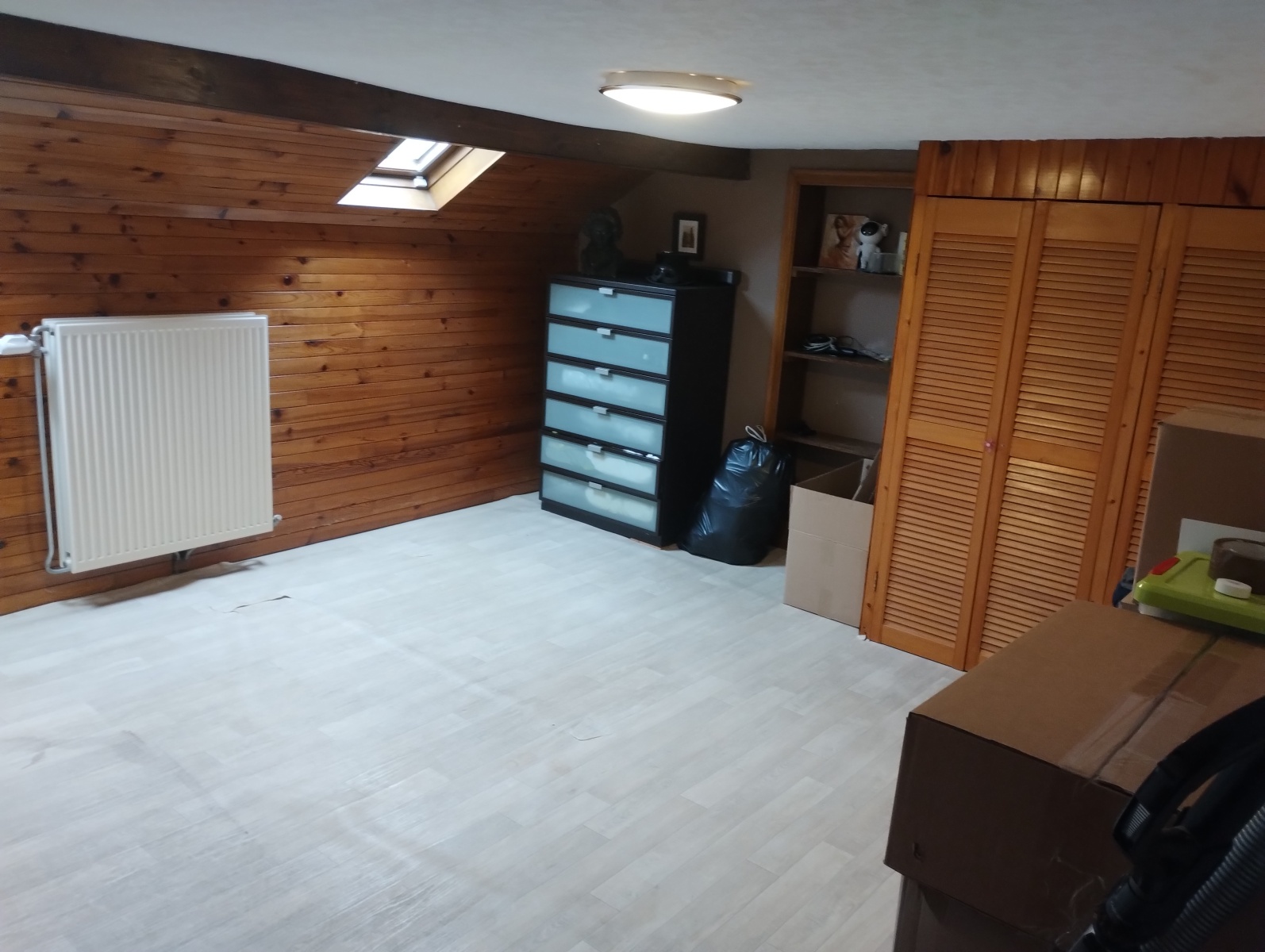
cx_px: 632
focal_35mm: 28
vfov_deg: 49.9
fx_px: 1025
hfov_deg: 63.4
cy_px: 476
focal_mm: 4.27
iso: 1022
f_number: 1.8
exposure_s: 1/25
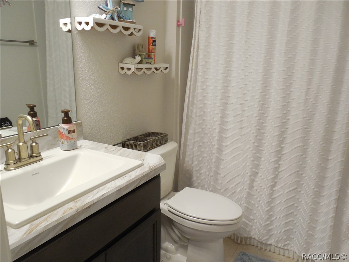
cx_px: 174
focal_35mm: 28
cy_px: 131
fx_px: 282
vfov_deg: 49.7
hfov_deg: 63.4
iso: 280
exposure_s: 1/30
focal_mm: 5
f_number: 3.5
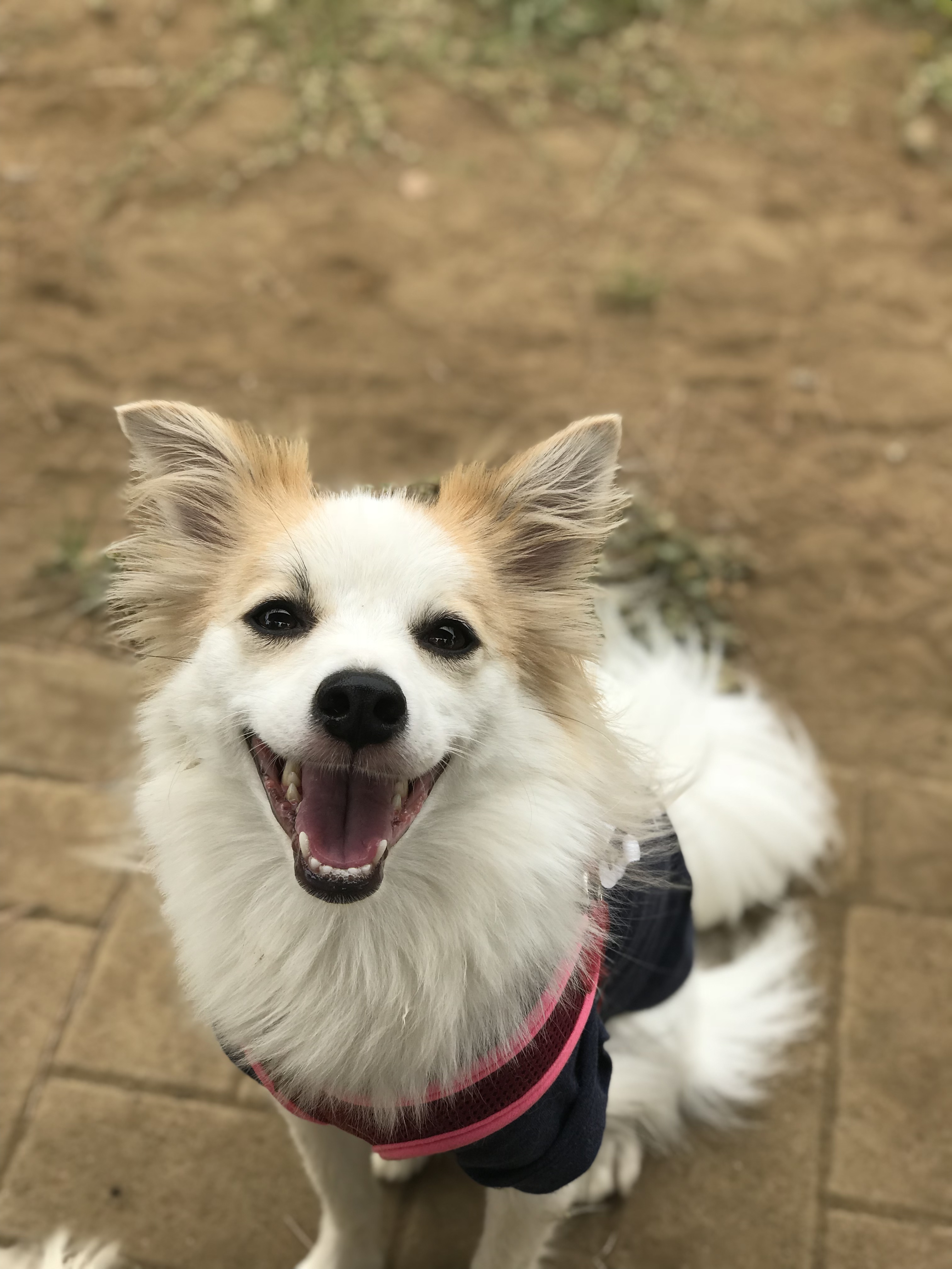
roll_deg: -1.7
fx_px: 2090
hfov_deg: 25.7
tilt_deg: -41.7
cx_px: 476
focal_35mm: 57
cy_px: 634
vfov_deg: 33.8
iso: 20
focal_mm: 6.6
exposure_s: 1/314
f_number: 2.8
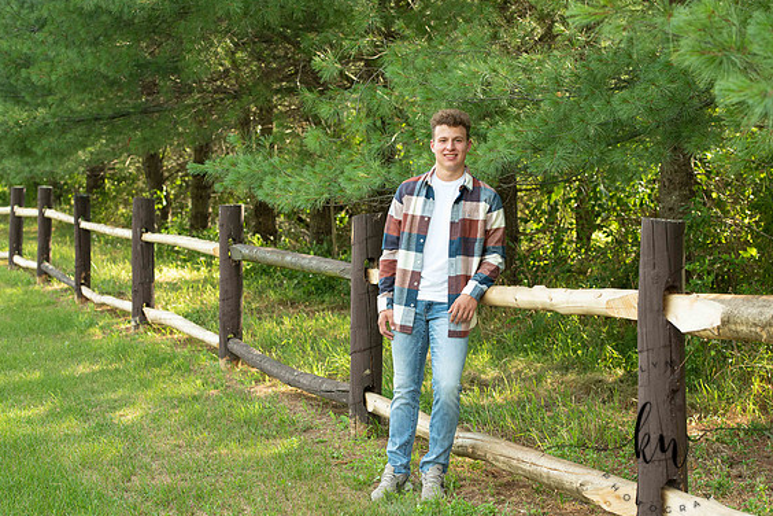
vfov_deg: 18.9
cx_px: 393
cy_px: 260
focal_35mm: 72
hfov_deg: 28.1
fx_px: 1546
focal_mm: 70
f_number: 5
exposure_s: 1/200
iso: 400
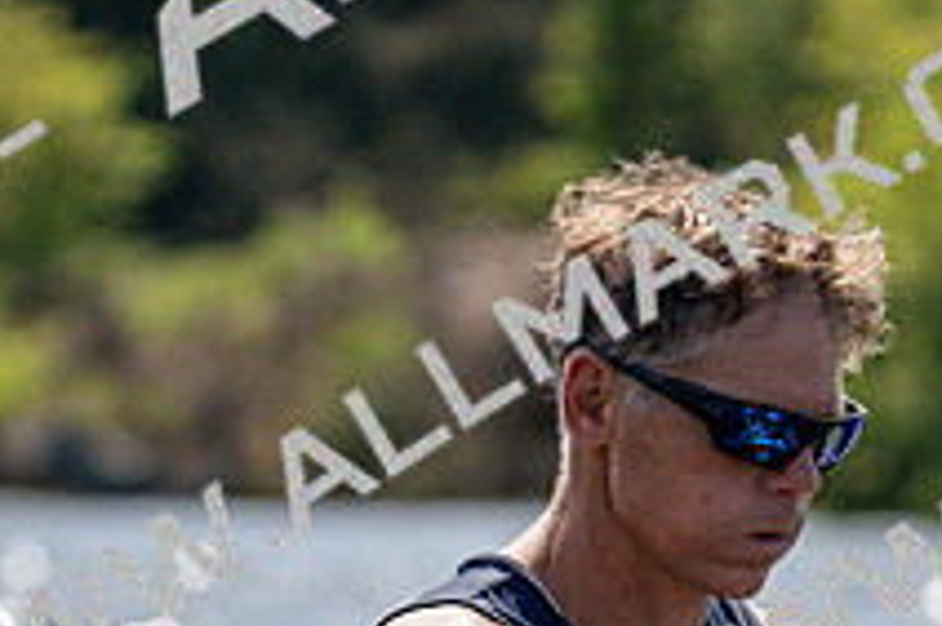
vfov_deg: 2.1
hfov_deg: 3.2
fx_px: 17099
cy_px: 766
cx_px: 395
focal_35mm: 654
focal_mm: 239
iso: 250
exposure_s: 1/2000
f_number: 5.6
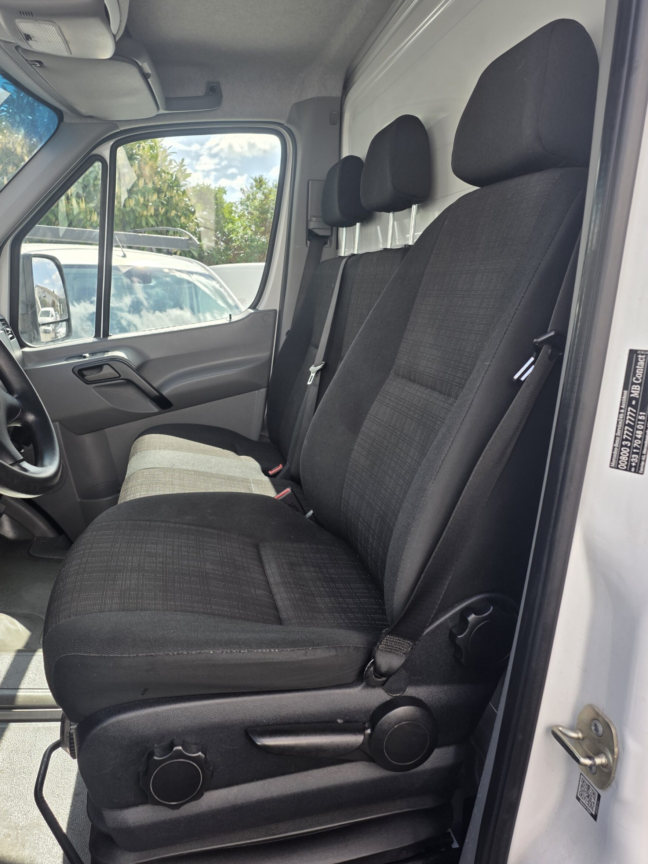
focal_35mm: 25
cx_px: 326
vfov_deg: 69.4
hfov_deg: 54.9
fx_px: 624
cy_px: 417
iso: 80
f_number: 1.7
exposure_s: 1/1765
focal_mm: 6.25
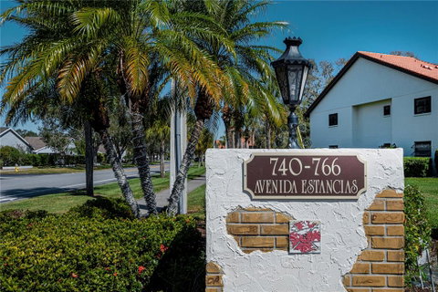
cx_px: 219
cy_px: 146
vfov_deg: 43.6
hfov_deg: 61.9
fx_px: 365
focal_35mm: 30
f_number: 13
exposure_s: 1/250
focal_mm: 20
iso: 100
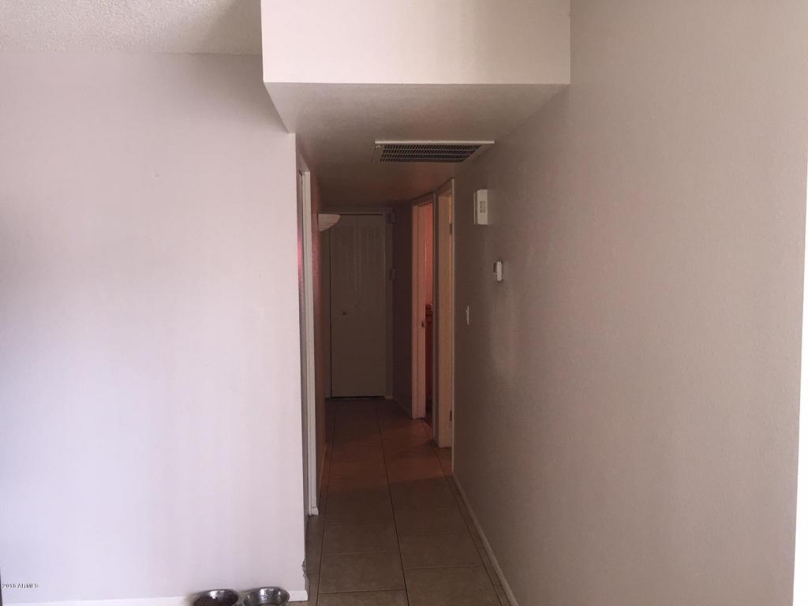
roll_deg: +0.3
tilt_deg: -4.2
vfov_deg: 48.2
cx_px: 404
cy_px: 303
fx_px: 677
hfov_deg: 61.7
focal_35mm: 29
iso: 100
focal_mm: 4.15
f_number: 2.2
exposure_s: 1/30
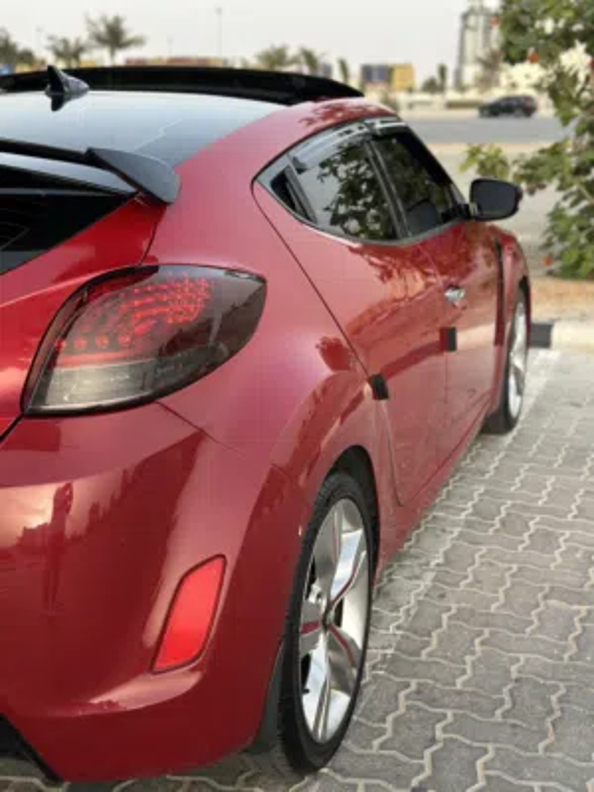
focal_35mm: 48
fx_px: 1098
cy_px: 396
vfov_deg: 39.7
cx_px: 297
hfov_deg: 30.3
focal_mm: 6.86
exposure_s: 1/433
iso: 80
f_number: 1.78
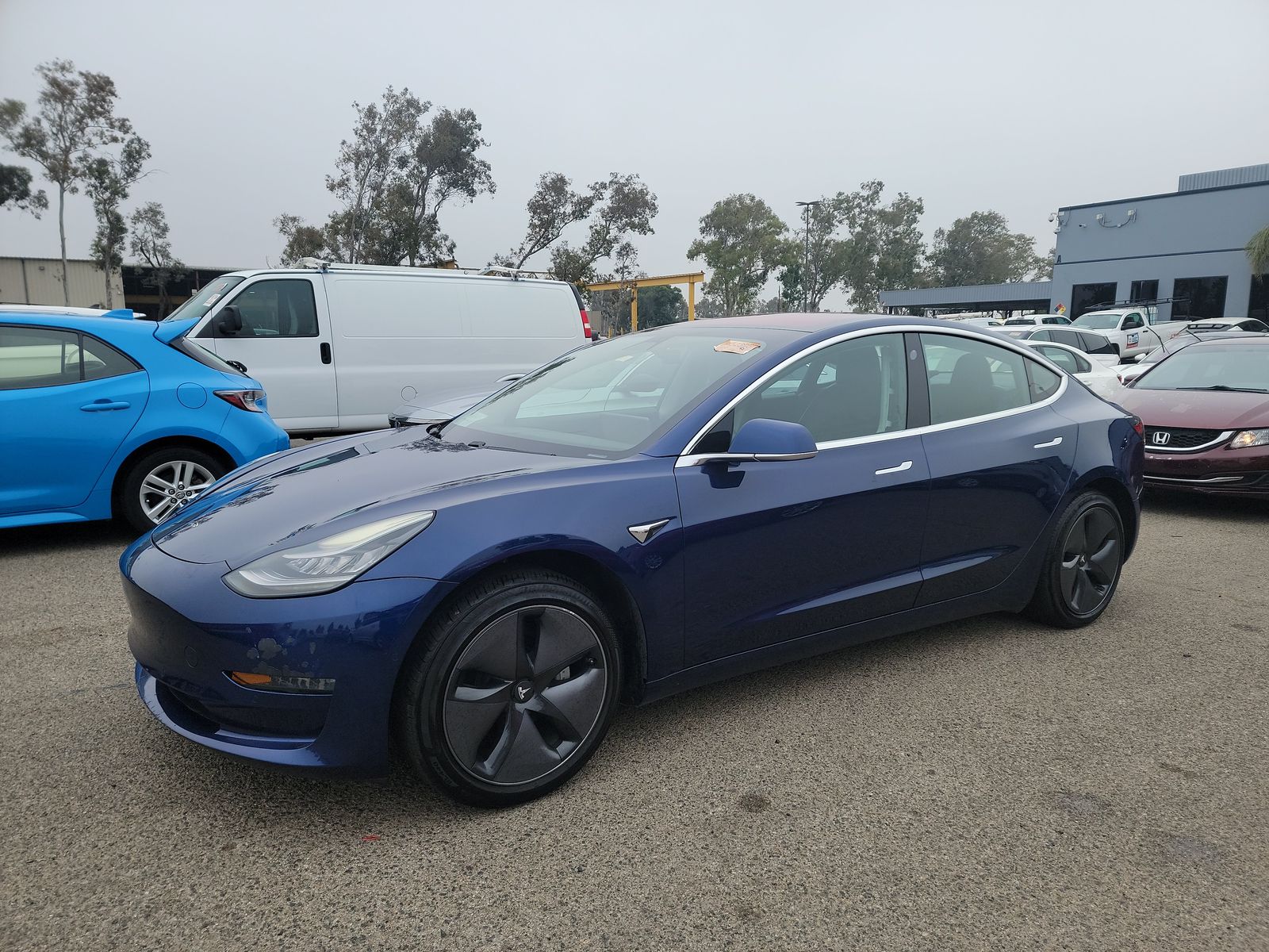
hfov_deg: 71.6
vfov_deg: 56.8
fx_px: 880
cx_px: 634
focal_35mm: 24
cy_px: 476
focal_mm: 6.7
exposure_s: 1/251
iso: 50
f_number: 1.8
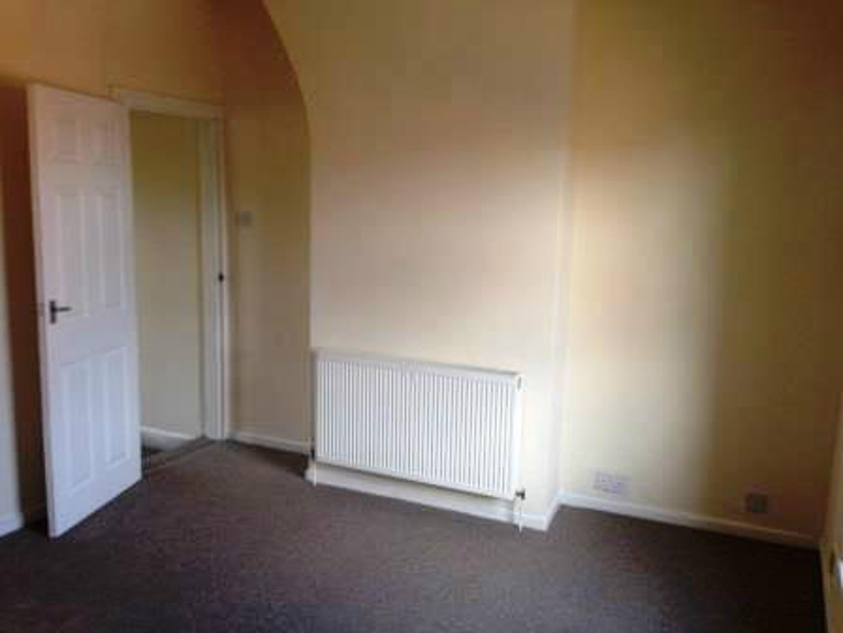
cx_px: 422
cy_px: 316
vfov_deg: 42.9
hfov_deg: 55.4
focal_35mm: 33
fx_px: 804
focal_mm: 4.12
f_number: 2.4
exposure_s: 1/40
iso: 50
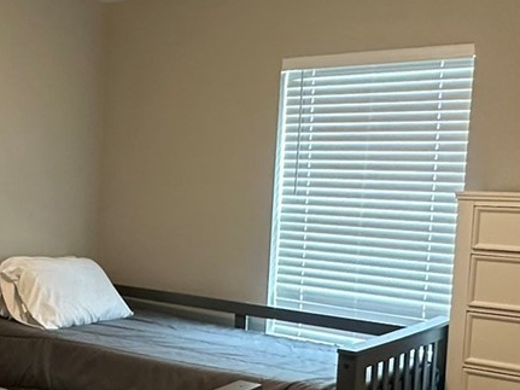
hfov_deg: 34.2
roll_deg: -1.7
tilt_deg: -4.0
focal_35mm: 52
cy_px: 248
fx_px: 781
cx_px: 25
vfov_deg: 27.9
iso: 320
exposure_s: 1/60
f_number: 2.2
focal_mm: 2.22
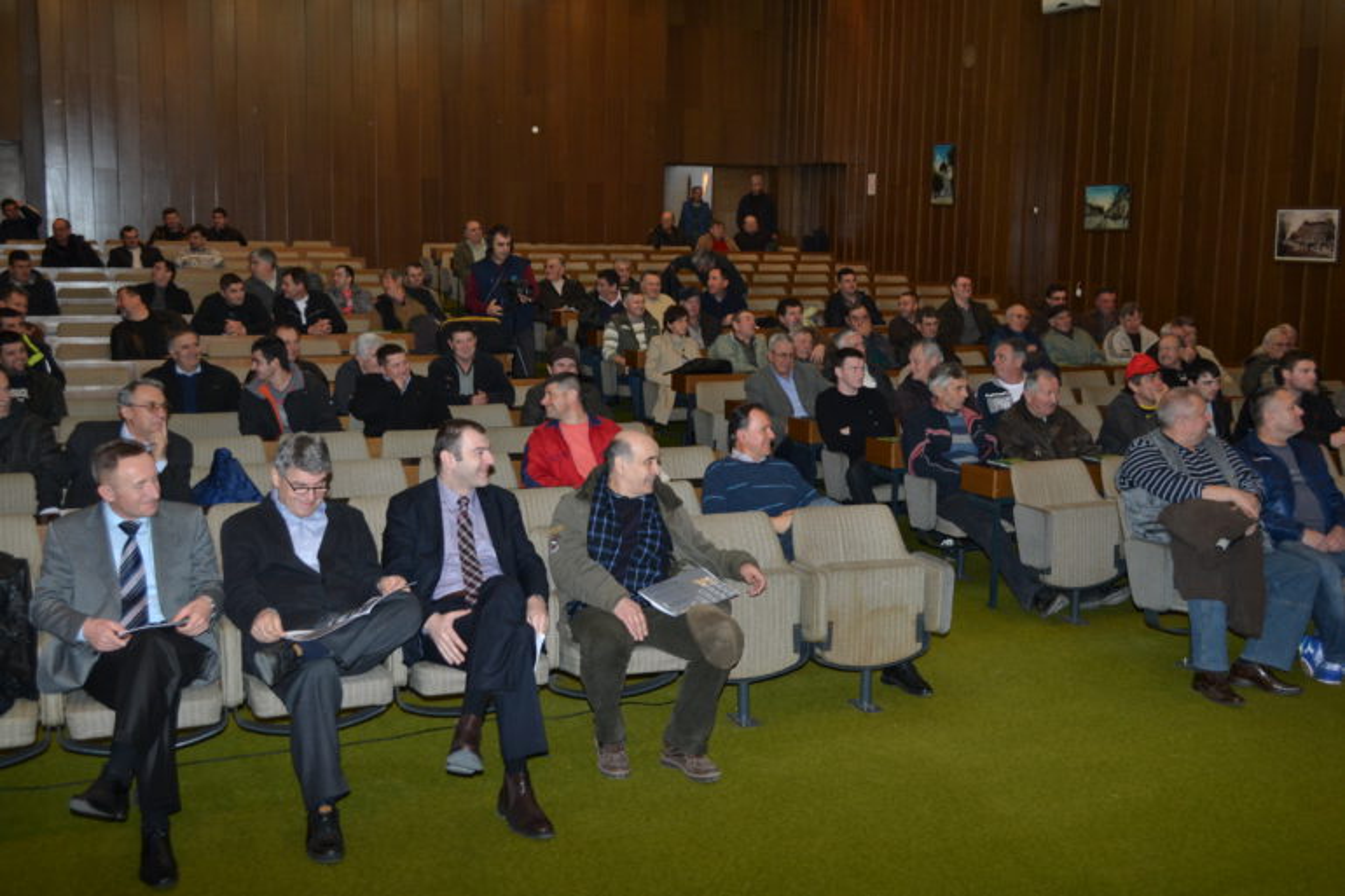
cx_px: 672
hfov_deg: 49.6
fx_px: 1457
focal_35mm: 39
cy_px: 448
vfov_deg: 34.2
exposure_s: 1/30
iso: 400
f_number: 5
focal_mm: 26
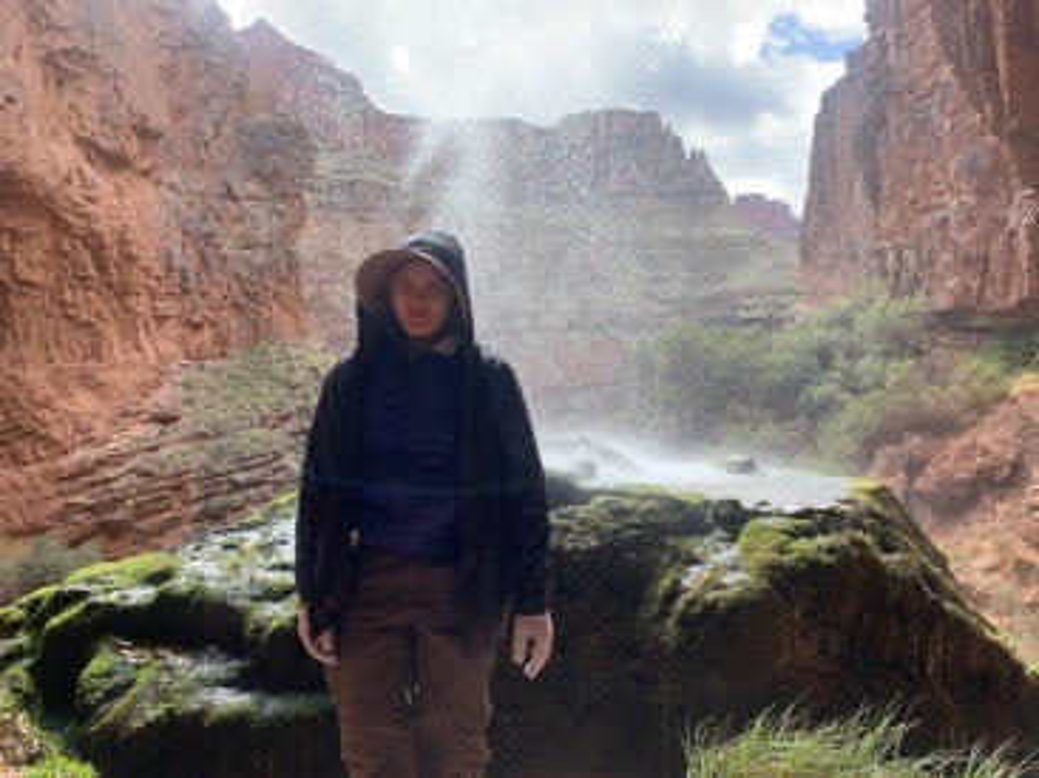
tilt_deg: +2.1
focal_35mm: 26
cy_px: 389
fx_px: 780
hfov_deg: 67.3
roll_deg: -0.2
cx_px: 520
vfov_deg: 53.0
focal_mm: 4.25
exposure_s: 1/488
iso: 25
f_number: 1.8
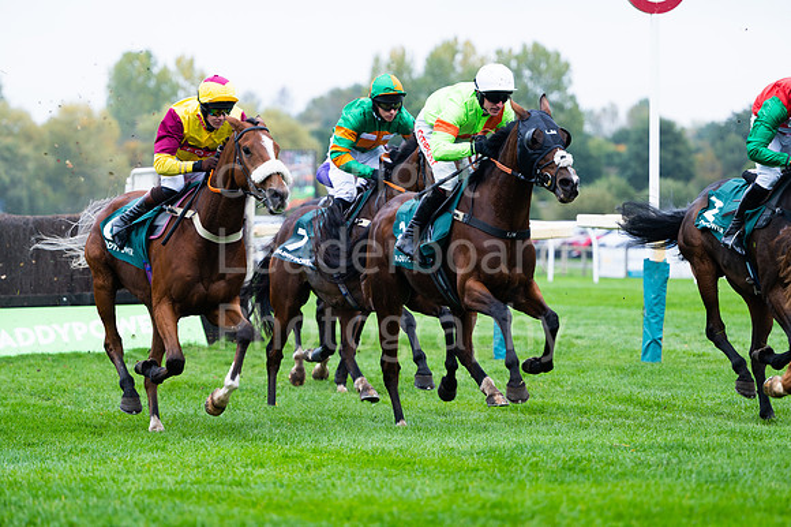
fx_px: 3843
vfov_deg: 7.8
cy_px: 264
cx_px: 396
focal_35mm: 175
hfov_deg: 11.8
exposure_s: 1/1000
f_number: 4
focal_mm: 175
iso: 800
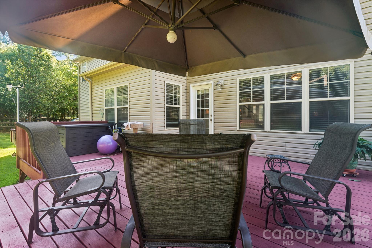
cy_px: 124
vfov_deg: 72.0
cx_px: 186
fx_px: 170
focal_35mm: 16
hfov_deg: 95.0
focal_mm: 16.5
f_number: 13
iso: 200
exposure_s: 1/10
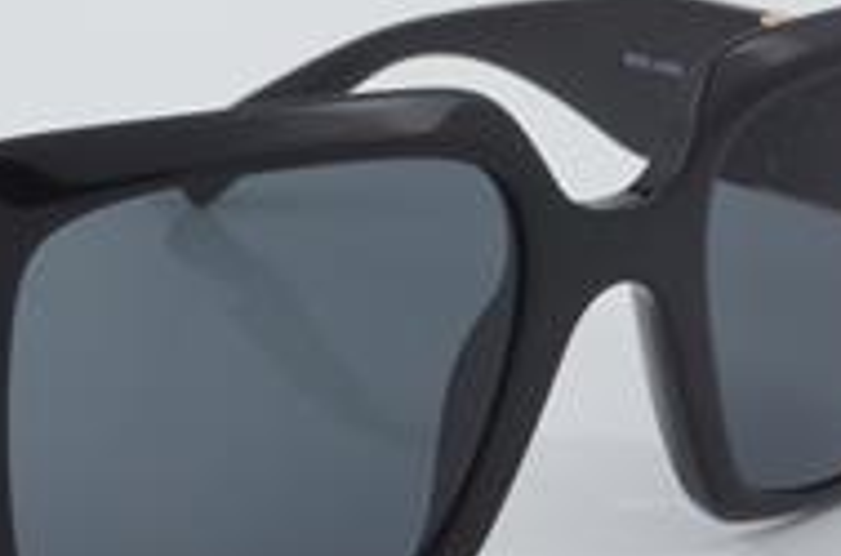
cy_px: 338
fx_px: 3705
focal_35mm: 159
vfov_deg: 8.6
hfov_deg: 12.9
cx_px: 227
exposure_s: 1/4
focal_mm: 50
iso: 100
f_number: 32
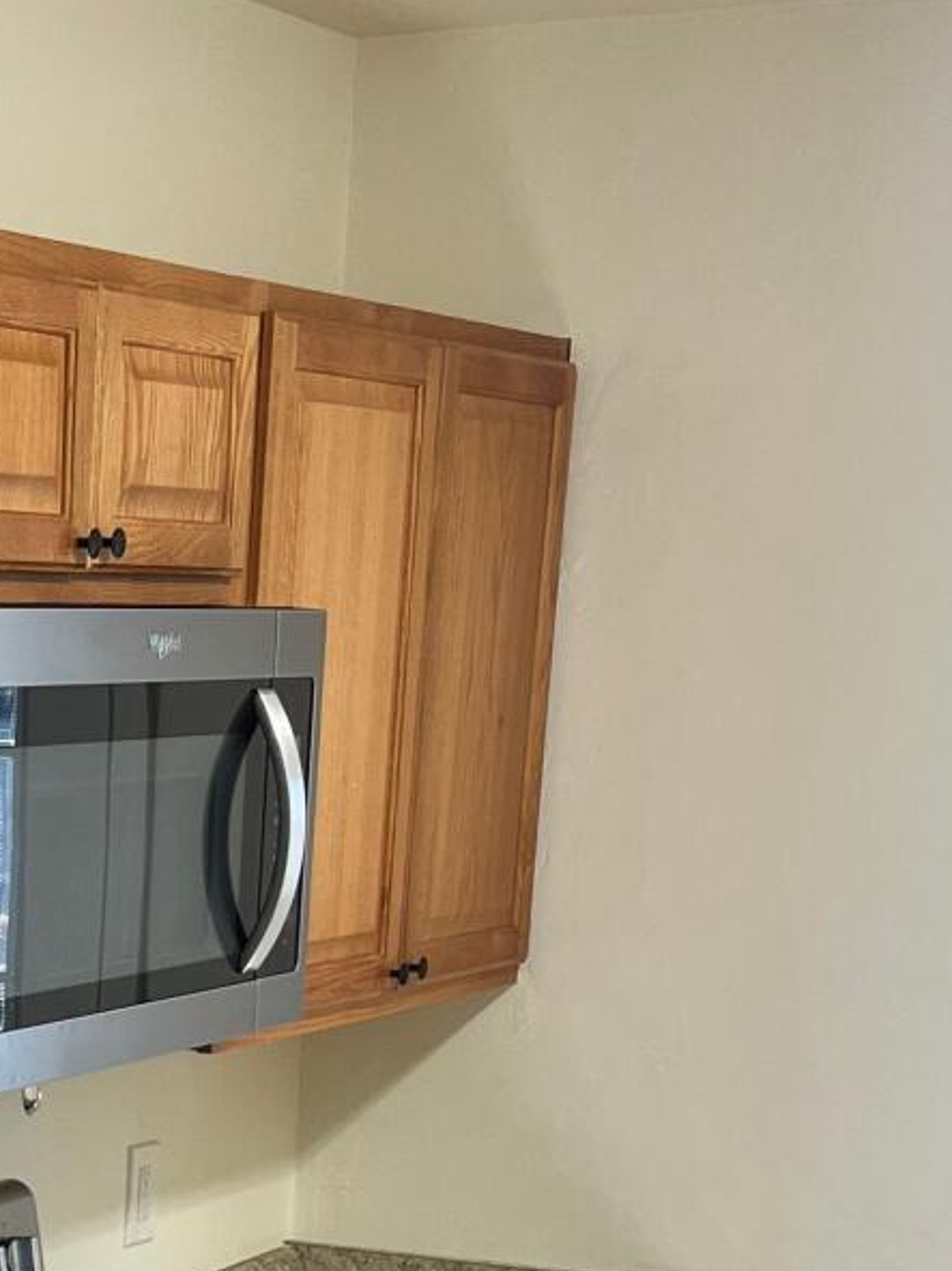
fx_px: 3228
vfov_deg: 19.8
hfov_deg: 16.1
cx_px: -208
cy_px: 1813
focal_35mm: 88
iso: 64
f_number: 1.6
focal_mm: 5.1
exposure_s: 1/60
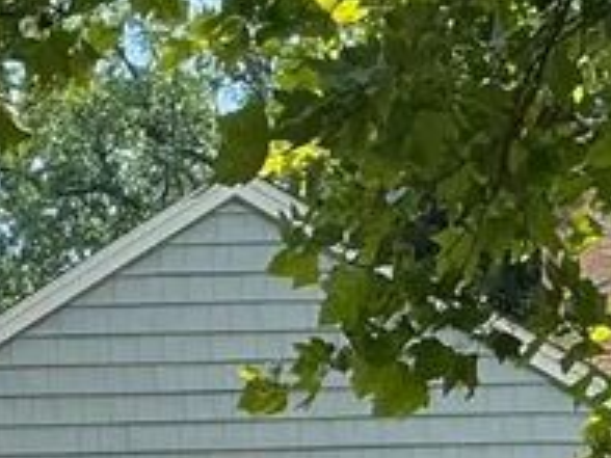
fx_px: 2577
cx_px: -483
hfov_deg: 12.4
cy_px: 1038
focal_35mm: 146
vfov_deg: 9.3
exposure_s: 1/454
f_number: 1.8
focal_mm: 3
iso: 25
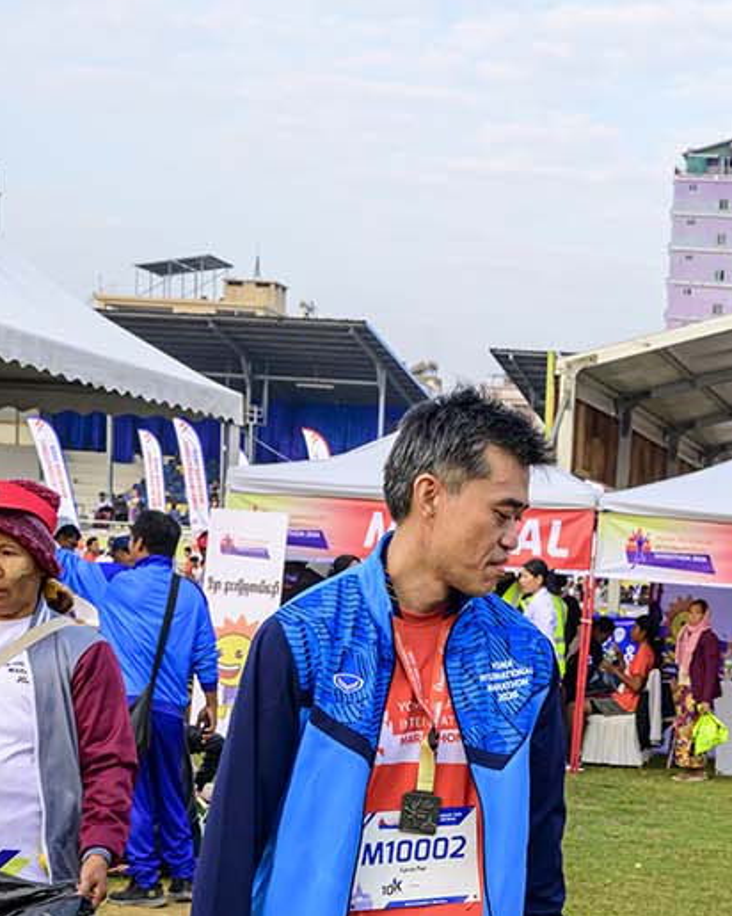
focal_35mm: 85
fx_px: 2310
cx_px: 675
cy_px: 1053
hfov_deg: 17.7
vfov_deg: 21.1
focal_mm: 32.5
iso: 1100
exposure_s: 1/640
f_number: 8
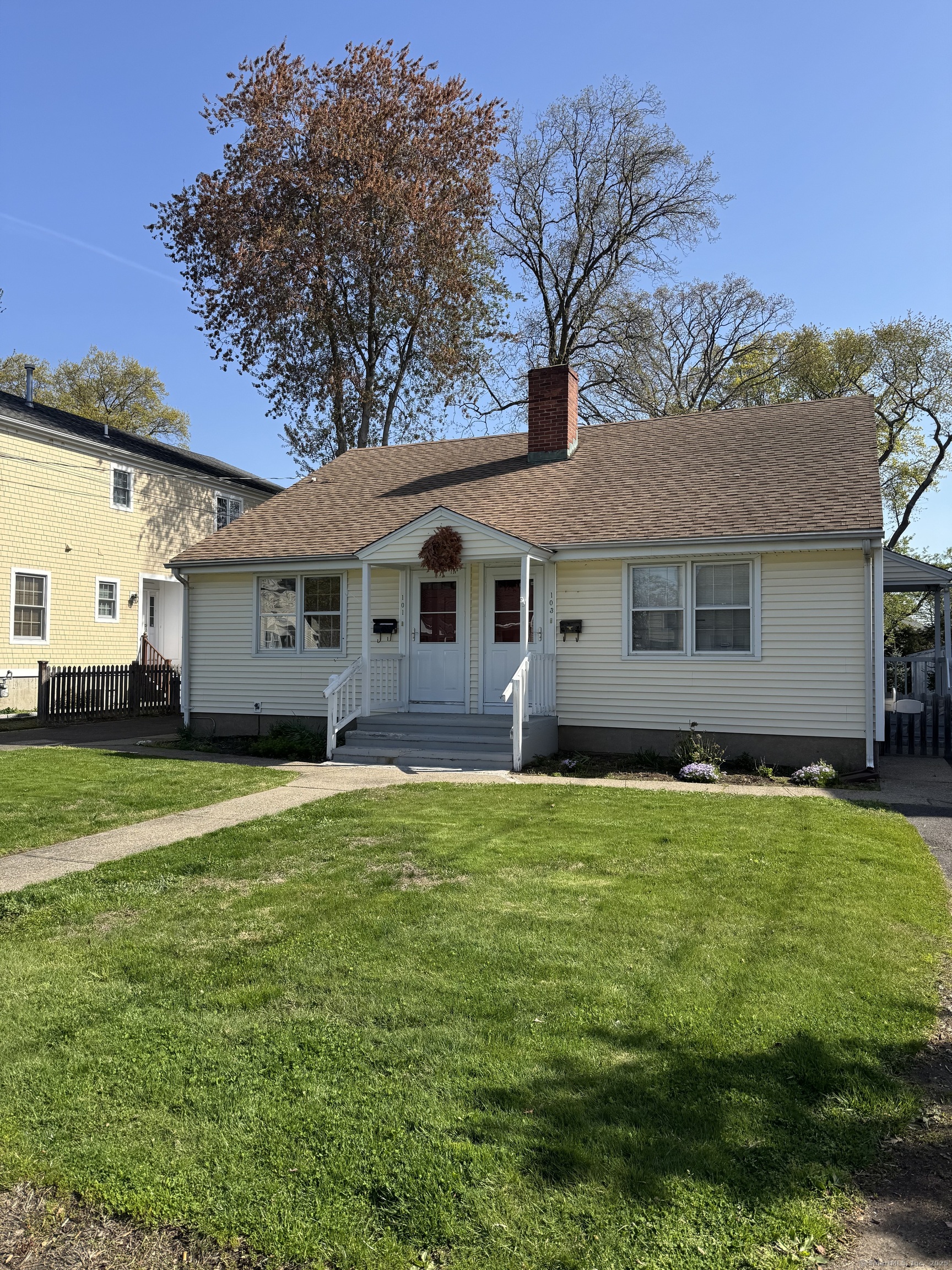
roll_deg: -0.1
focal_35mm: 24
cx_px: 476
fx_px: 880
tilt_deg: +1.3
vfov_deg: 71.6
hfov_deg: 56.8
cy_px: 635
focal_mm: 6.76
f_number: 1.78
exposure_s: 1/3247
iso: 80
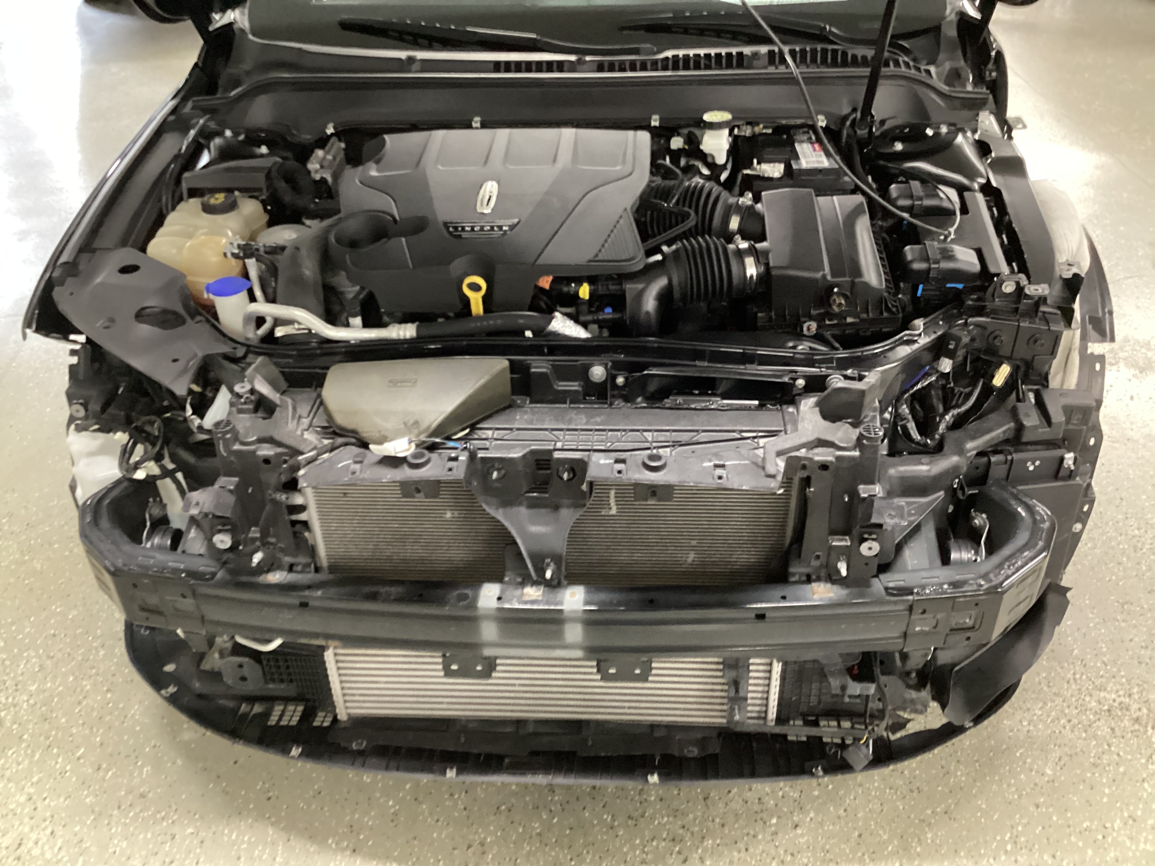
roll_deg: +1.7
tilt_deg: -35.0
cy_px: 433
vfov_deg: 45.4
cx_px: 578
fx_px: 1034
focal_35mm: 31
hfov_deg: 58.4
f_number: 2.4
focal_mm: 3.3
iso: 640
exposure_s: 1/20
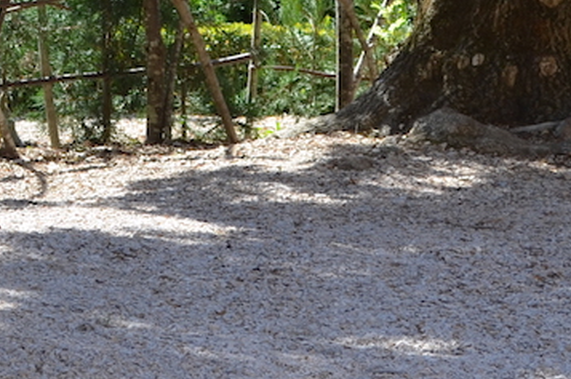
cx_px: -197
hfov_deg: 7.4
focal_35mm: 277
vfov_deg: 4.9
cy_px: -331
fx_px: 4388
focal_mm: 44
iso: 200
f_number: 8
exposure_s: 1/250
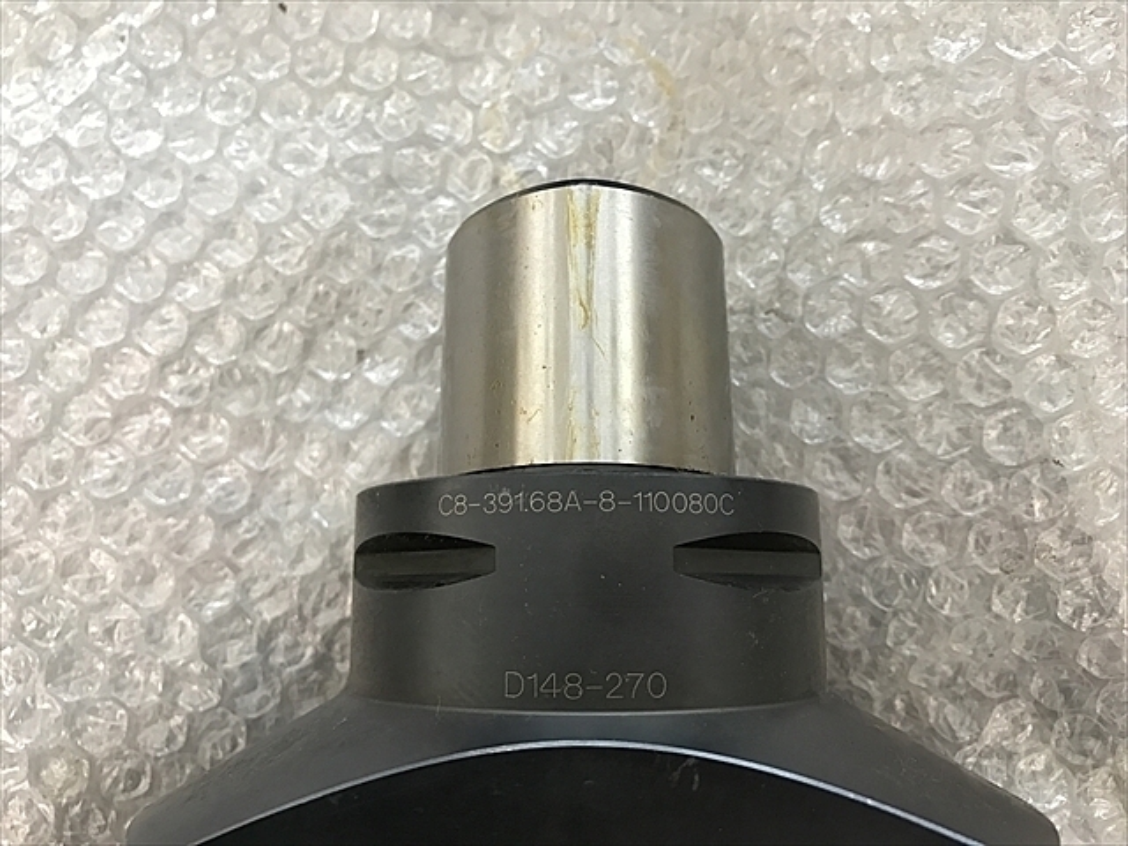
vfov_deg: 49.7
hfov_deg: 63.4
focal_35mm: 28
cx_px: 564
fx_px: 912
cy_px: 423
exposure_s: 1/20
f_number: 1.8
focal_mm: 3.99
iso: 40
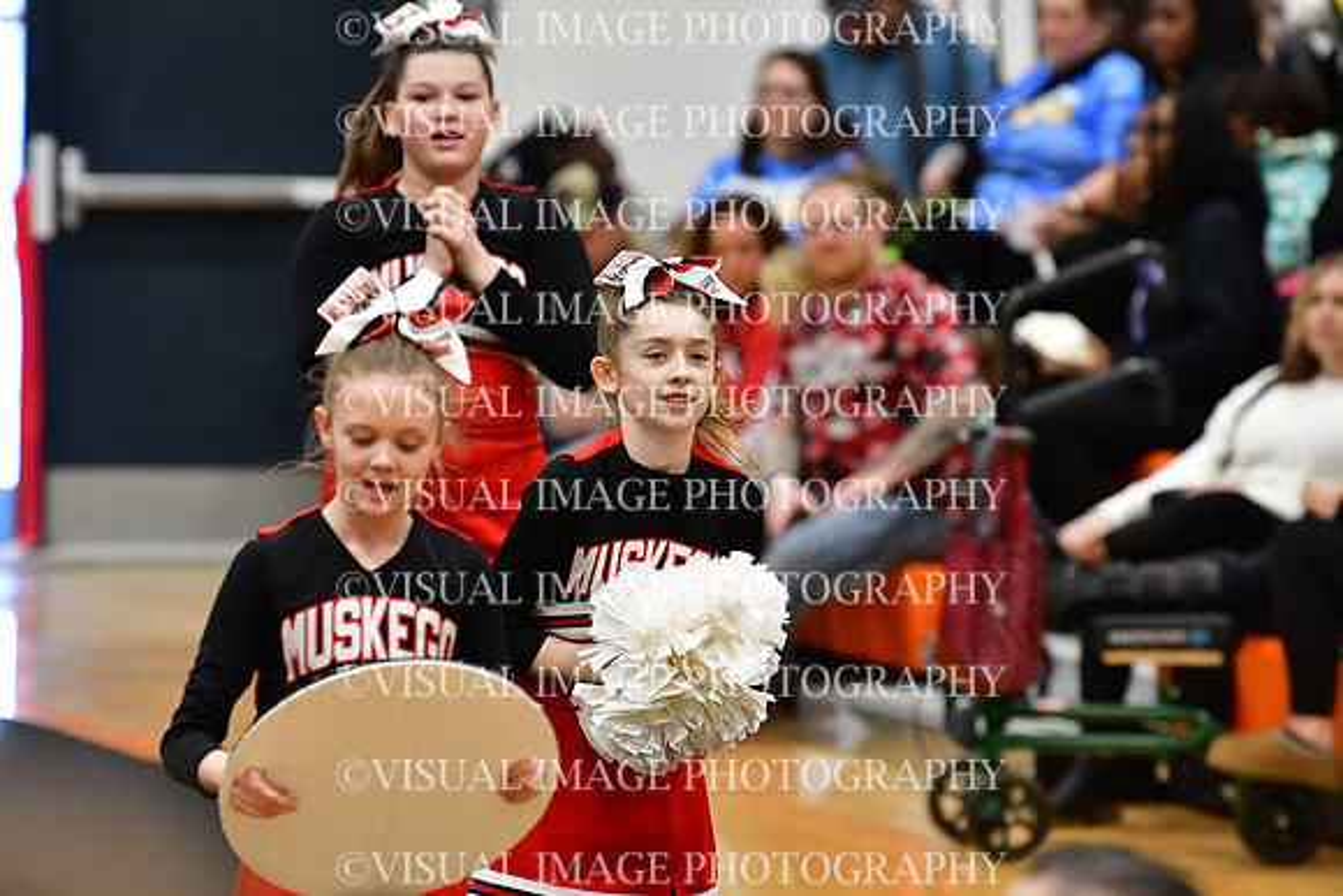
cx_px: 672
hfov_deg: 6.9
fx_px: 11194
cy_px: 448
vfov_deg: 4.6
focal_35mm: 300
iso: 4000
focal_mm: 200
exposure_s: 1/500
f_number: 3.5
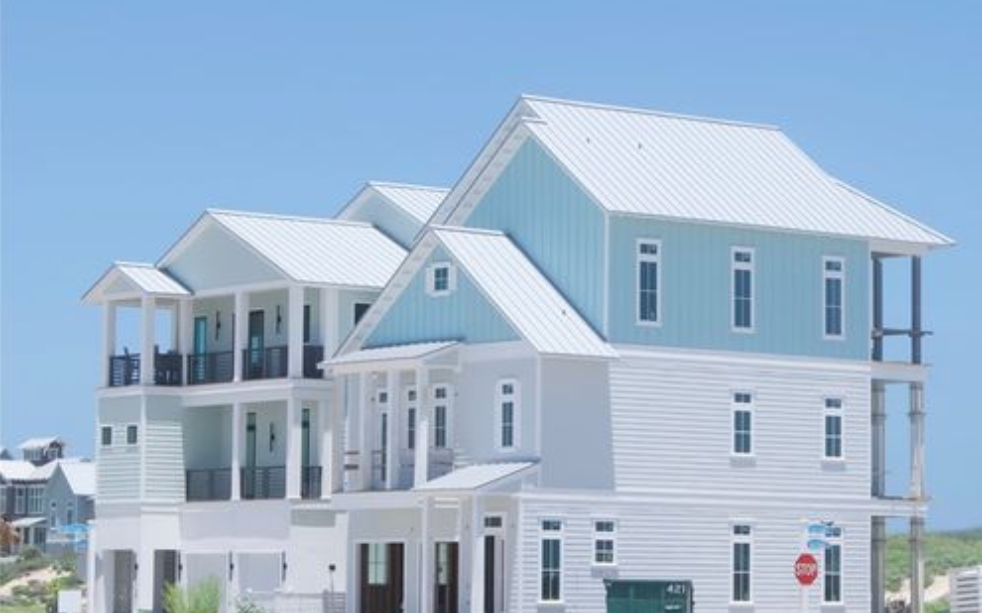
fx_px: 2354
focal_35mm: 88
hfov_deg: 23.6
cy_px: 272
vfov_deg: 14.8
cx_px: 494
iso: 280
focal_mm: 38
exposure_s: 1/350
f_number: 11
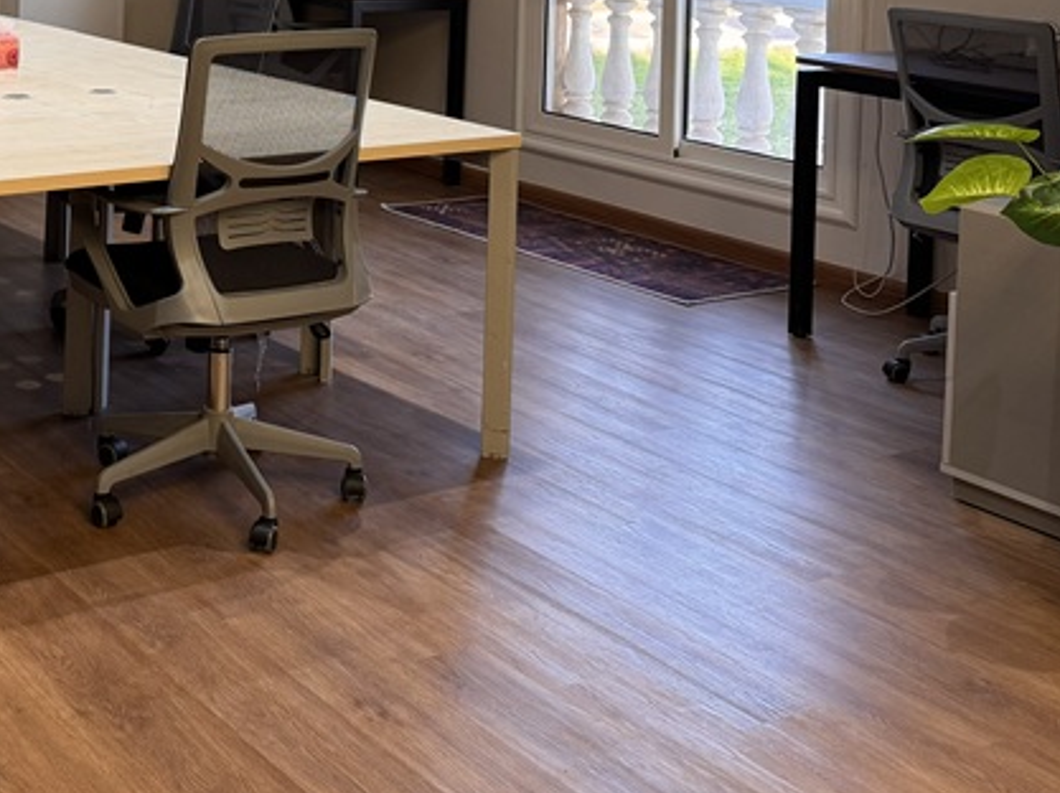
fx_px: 1805
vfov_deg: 23.1
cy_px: -114
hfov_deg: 31.8
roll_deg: -1.5
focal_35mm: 59
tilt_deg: -2.1
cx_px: 196
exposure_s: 1/50
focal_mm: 6.76
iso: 125
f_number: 1.78
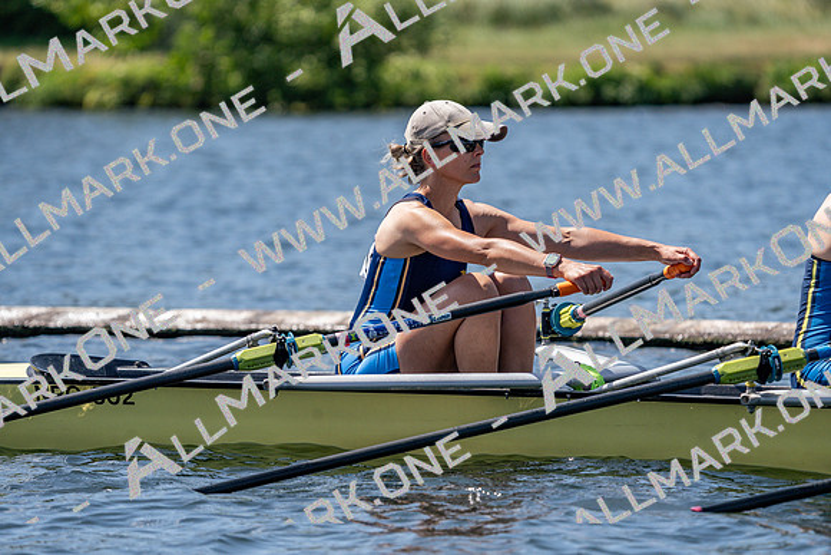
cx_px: 416
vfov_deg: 4.0
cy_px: 278
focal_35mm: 347
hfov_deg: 5.9
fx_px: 8011
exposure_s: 1/2000
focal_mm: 347
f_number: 6.3
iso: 250
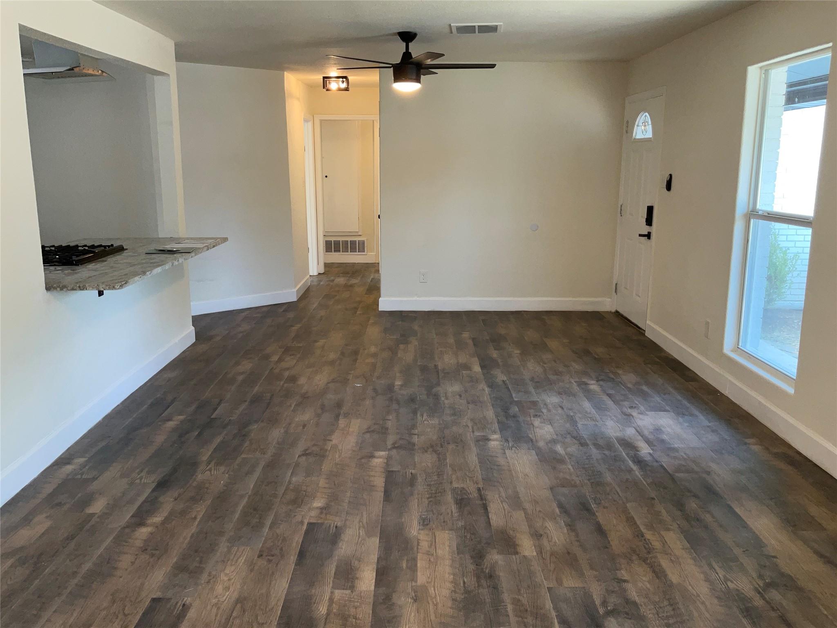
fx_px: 701
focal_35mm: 29
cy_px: 314
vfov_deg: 48.2
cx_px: 418
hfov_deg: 61.7
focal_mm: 3
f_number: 1.8
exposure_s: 1/60
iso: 20
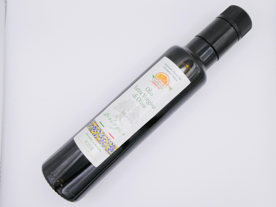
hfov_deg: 52.6
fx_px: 279
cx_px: 138
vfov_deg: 40.7
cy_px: 104
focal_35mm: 35
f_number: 5
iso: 80
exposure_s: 1/160
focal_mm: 6.3
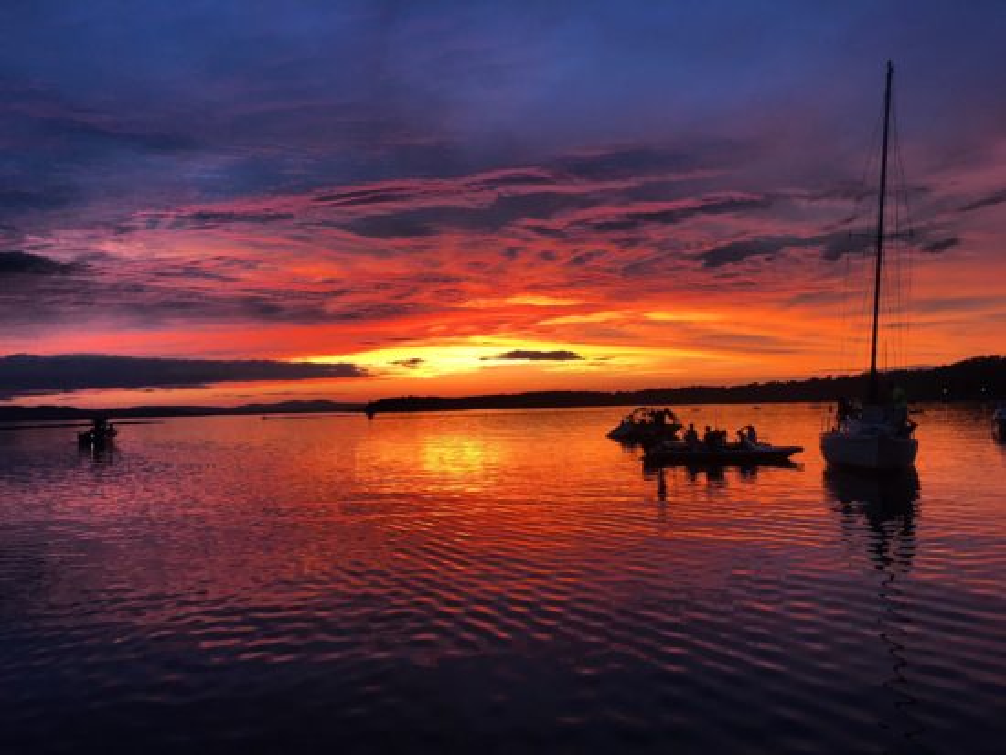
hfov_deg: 61.6
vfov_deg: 48.3
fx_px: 843
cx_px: 503
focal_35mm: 29
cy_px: 378
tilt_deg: +3.1
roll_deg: +1.3
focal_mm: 4.15
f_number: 2.2
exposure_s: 1/40
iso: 25
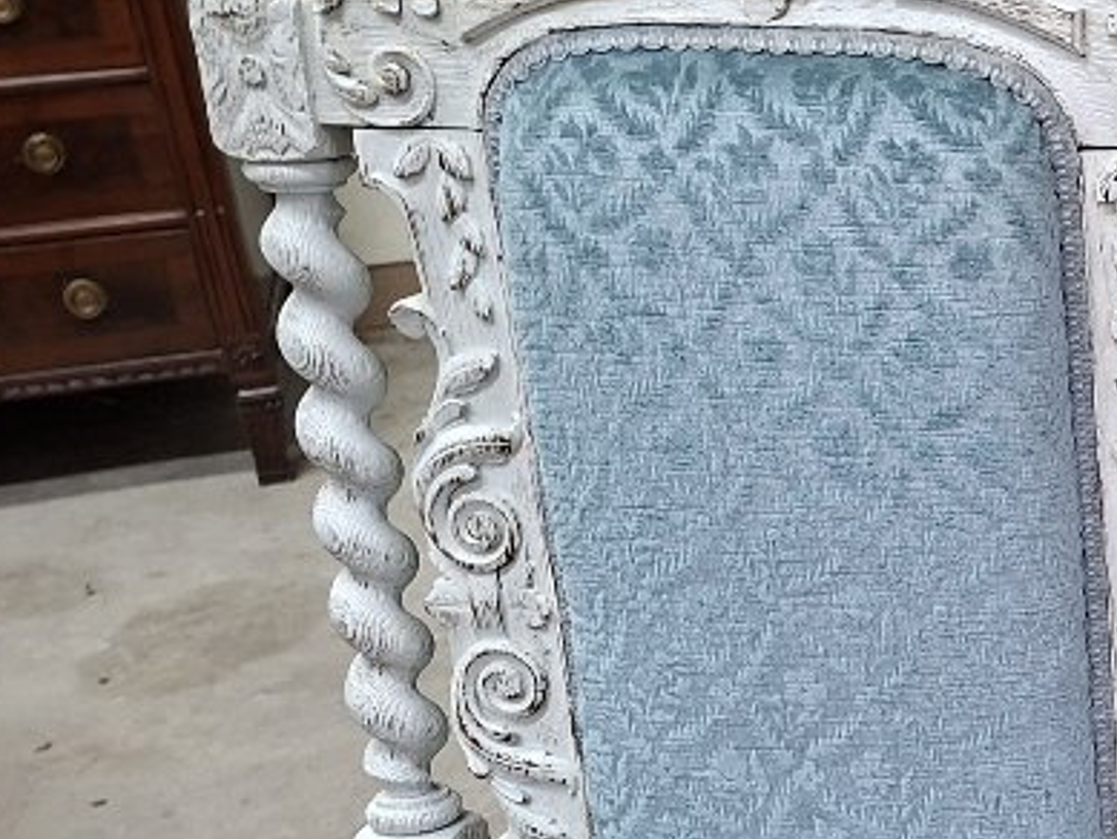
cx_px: 1545
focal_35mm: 71
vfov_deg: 20.6
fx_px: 2292
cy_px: 618
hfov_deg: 23.4
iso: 320
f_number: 1.8
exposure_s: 1/33
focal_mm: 5.54
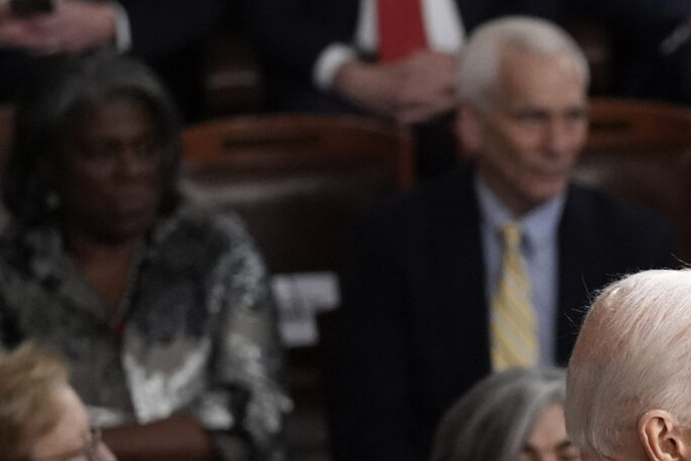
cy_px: 438
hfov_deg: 3.5
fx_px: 11151
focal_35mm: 581
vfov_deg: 2.4
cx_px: 1184
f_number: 4
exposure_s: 1/500
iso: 3200
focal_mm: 156
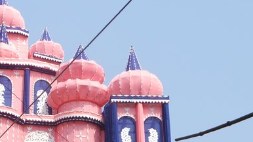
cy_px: 162
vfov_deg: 12.2
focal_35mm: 97
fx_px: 651
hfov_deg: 21.5
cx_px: 24
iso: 80
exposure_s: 1/640
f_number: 3.8
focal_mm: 7.7
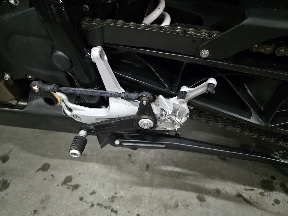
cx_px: 144
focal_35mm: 23
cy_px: 108
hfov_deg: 73.9
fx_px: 191
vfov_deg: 58.9
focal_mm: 6.25
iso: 2500
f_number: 1.7
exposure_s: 1/100
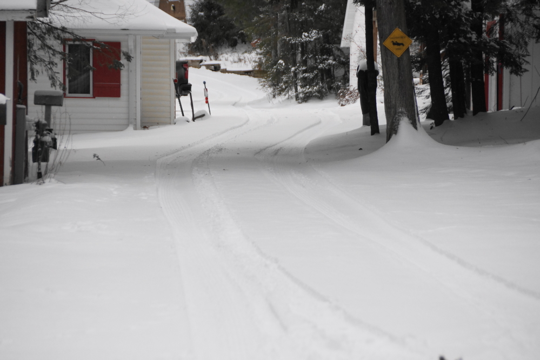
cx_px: 270
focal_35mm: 240
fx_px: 3600
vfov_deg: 5.7
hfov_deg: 8.6
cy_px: 180
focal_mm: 160
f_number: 6.3
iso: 320
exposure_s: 1/250
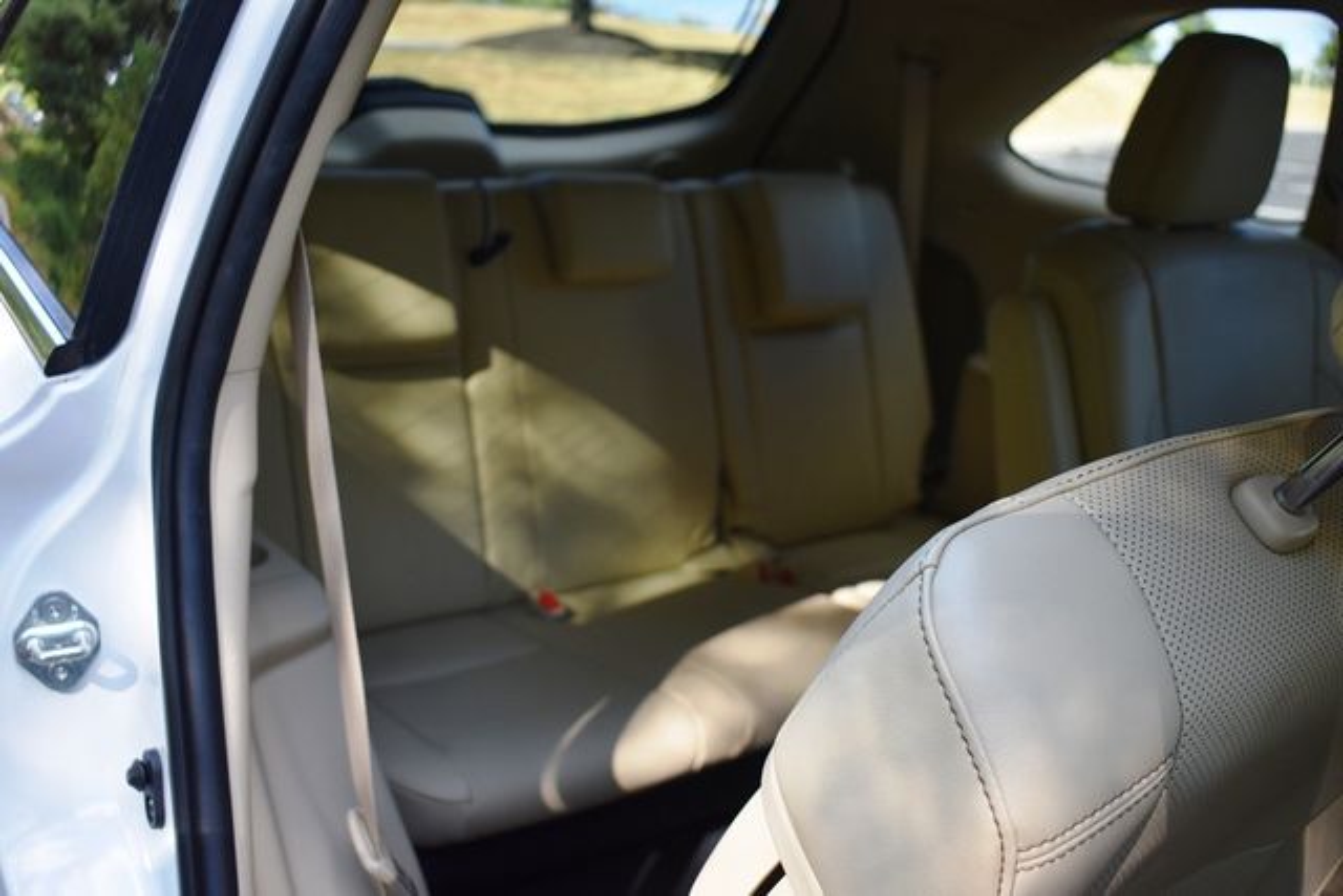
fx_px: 1343
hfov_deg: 53.1
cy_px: 448
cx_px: 672
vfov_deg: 36.9
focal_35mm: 36
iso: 400
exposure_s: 1/250
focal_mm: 24
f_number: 3.8
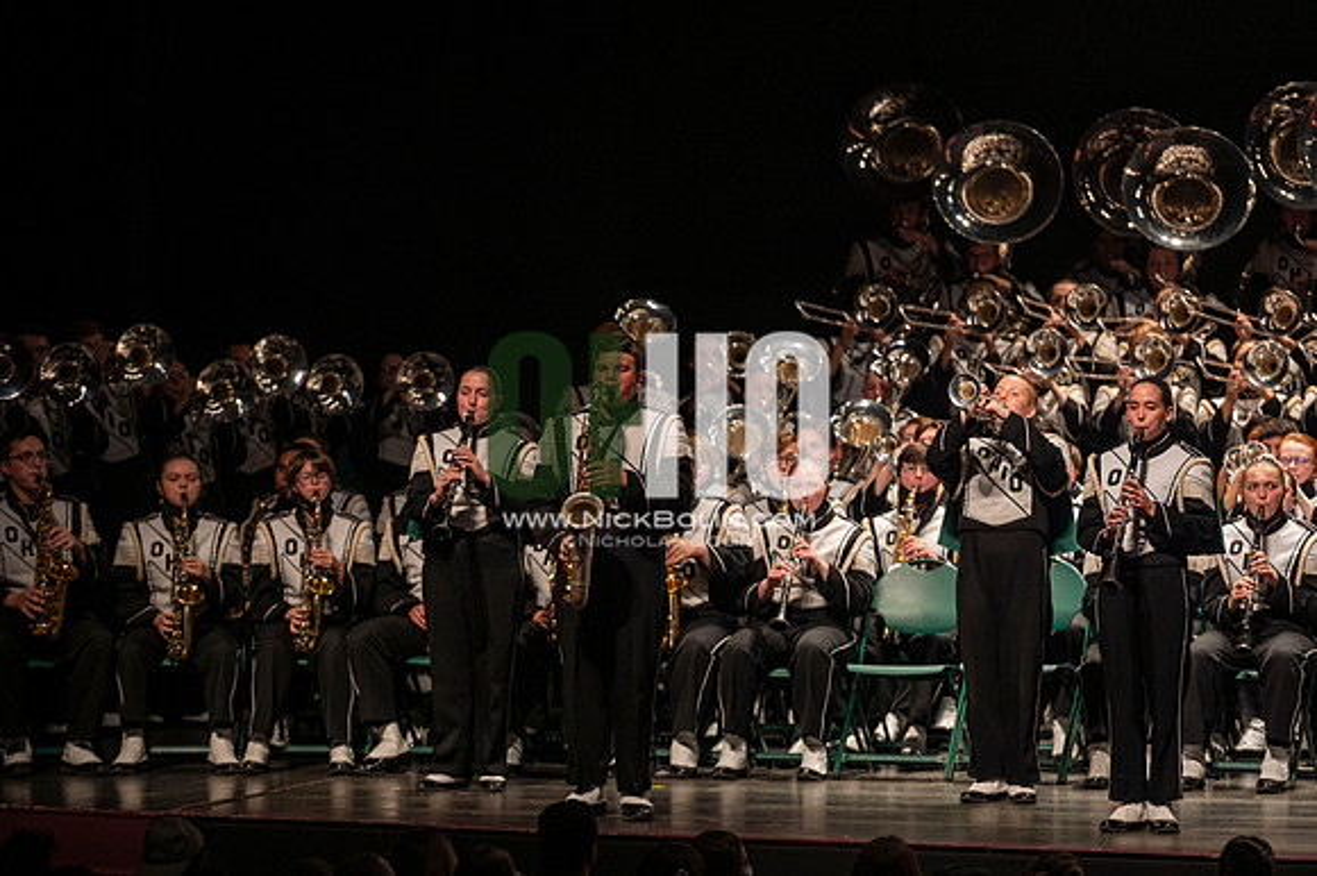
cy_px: 438
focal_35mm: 200
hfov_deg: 10.3
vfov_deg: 6.9
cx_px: 658
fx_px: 7312
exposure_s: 1/500
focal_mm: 200
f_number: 3.5
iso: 1250
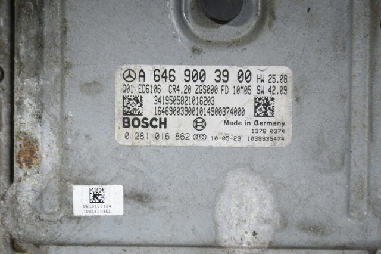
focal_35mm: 82
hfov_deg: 24.6
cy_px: 127
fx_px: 873
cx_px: 190
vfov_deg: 16.5
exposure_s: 1/320
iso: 800
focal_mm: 55
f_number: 5.6
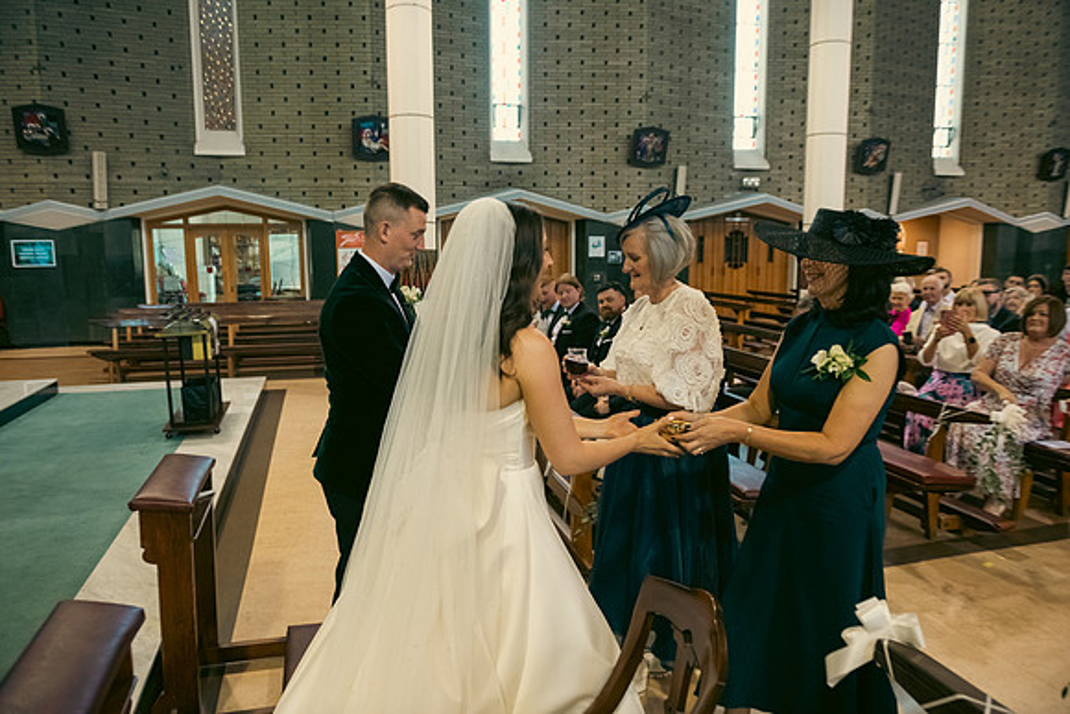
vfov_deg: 53.2
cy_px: 357
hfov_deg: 73.7
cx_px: 535
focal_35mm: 24
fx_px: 713
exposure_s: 1/160
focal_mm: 24
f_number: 3.5
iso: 1000
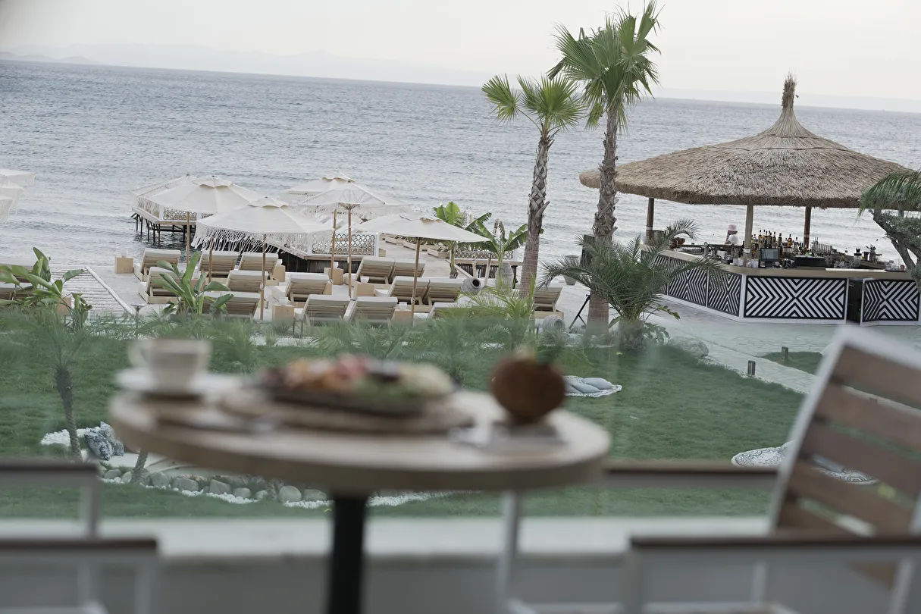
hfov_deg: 23.9
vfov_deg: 16.1
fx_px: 2174
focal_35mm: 85
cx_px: 460
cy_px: 307
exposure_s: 1/250
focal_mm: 85
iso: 200
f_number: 4
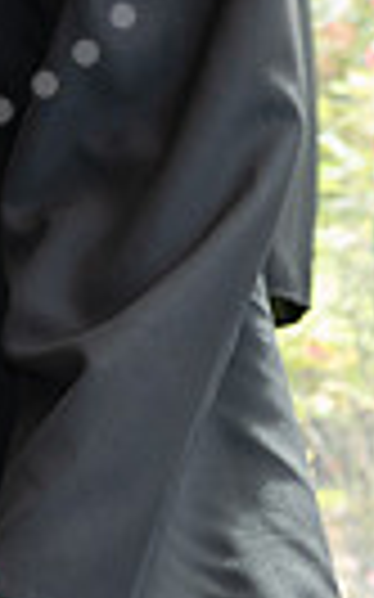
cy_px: -261
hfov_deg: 3.4
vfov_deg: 5.4
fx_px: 6253
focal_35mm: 383
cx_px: -185
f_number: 5
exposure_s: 1/125
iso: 800
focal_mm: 74
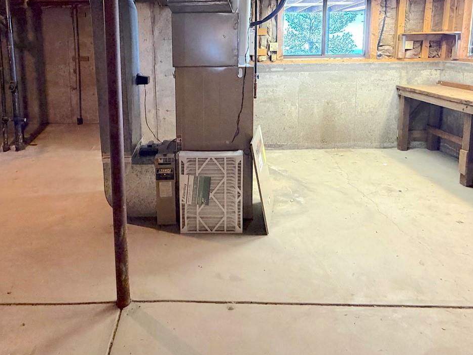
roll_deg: +1.1
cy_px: 88
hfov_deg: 71.2
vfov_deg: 54.2
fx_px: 328
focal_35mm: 24
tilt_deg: -7.1
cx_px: 202
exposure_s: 1/60
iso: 500
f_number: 2.2
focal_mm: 2.22
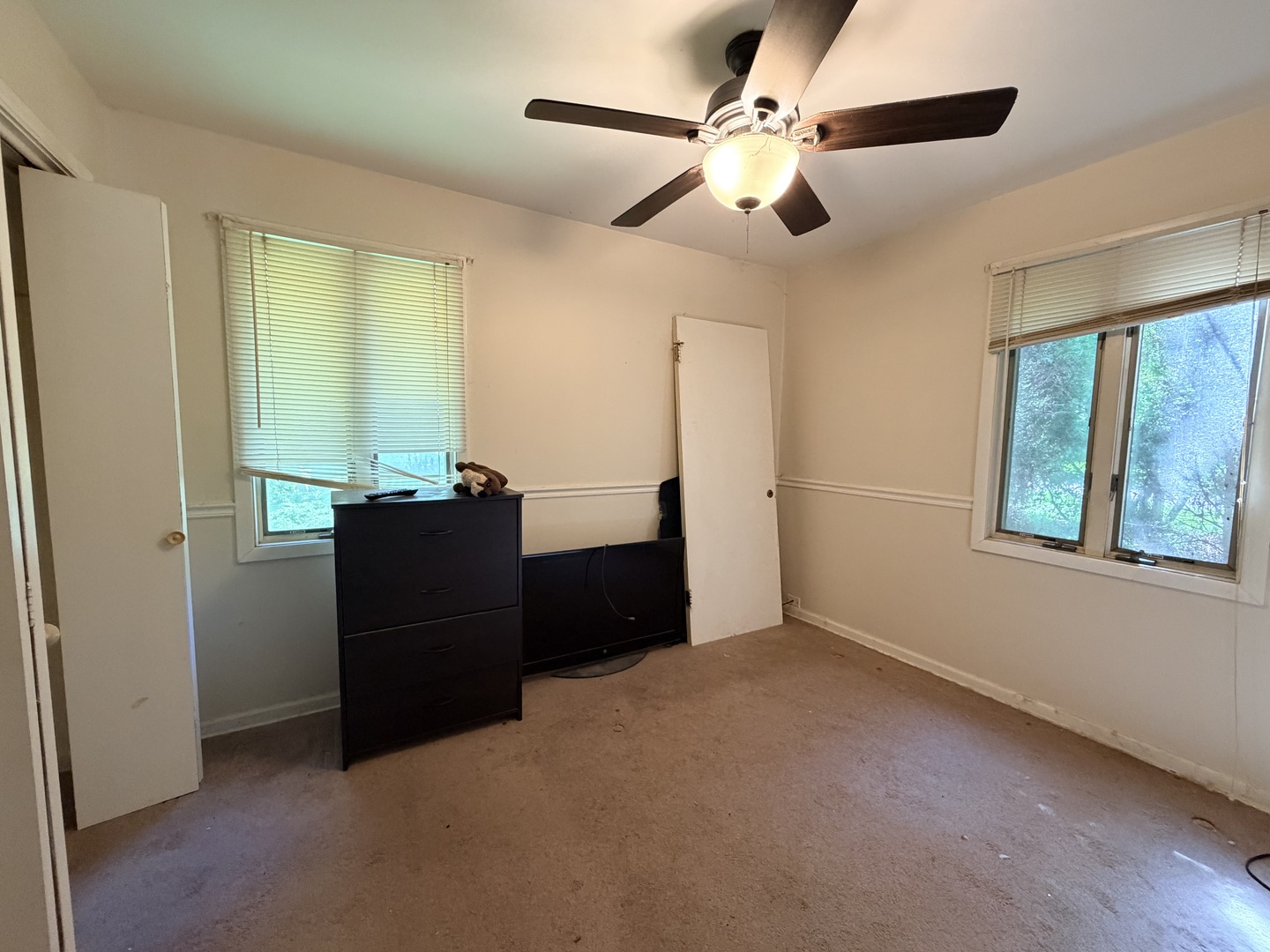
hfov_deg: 102.1
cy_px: 476
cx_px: 635
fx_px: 514
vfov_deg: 85.7
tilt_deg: -4.5
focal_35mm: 14
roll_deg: -0.8
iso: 320
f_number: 2.2
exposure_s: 1/60
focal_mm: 2.22
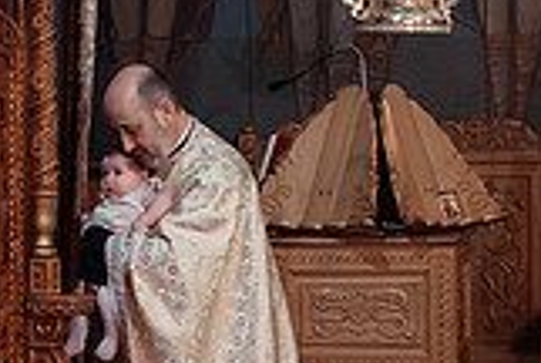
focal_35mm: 148
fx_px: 2228
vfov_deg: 9.3
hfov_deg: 13.8
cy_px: 354
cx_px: 87
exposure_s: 1/250
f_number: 2.8
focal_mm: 35
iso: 1600
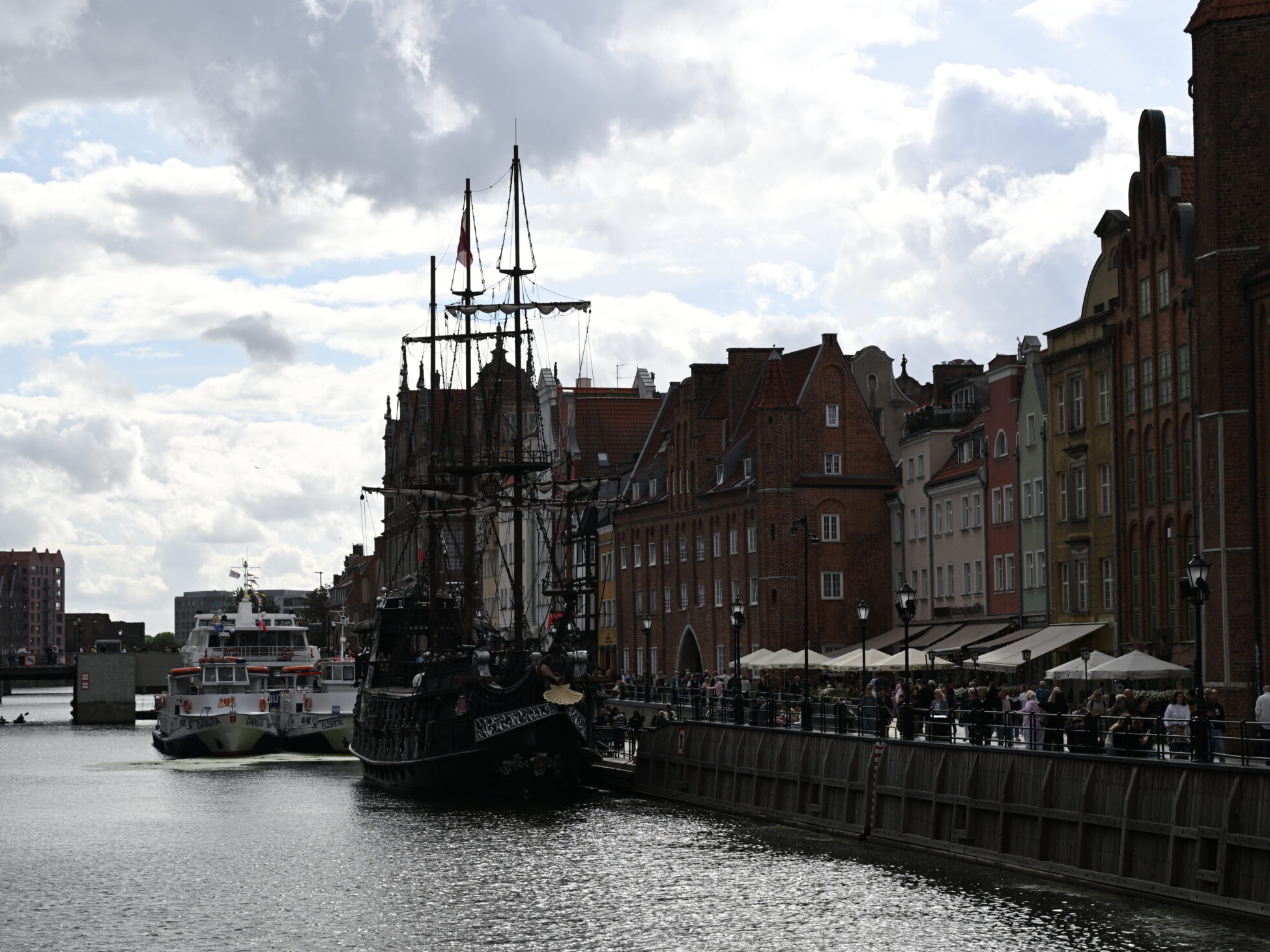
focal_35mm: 72
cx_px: 525
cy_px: 490
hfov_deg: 27.0
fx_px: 2642
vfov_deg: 20.4
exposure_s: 1/4000
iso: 400
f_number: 5
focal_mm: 57
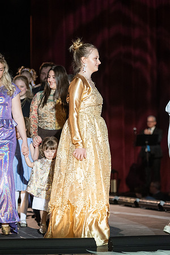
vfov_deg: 14.2
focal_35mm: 145
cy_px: 136
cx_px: 92
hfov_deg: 9.5
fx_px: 1025
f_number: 2.8
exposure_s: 1/800
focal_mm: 90
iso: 800
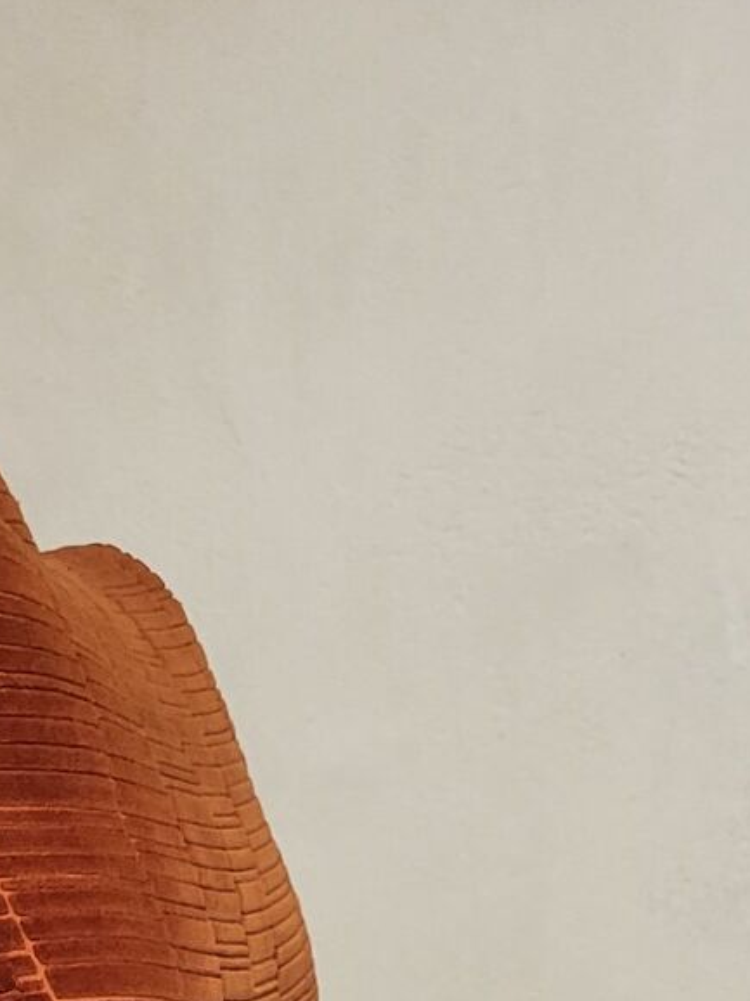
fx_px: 2602
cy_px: 1630
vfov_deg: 18.5
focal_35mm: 90
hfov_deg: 16.2
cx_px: 702
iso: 320
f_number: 1.8
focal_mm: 5.4
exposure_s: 1/50
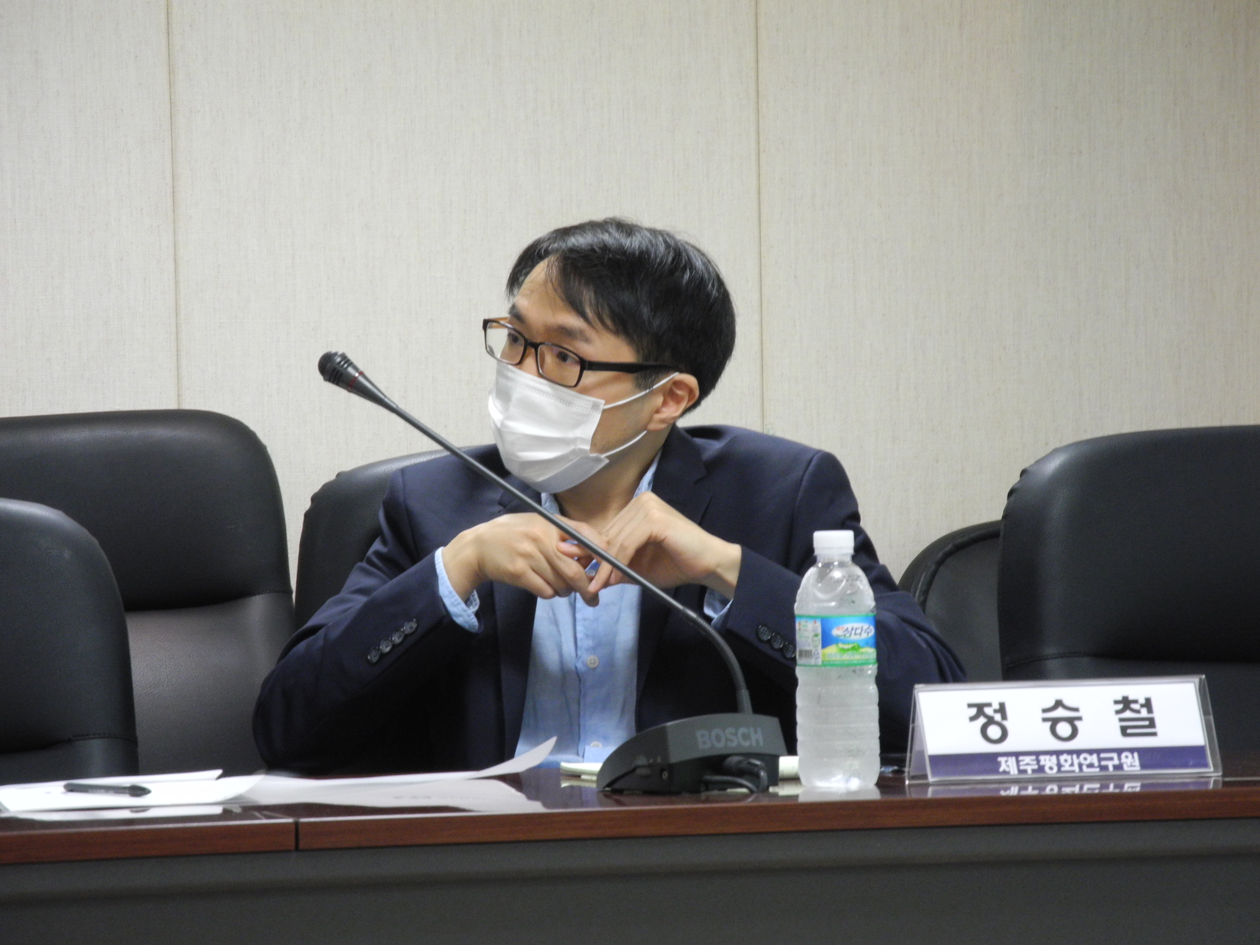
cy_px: 472
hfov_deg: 9.9
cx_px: 630
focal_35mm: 200
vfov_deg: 7.4
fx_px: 7280
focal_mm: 42.6
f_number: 5.6
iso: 400
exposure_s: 1/13
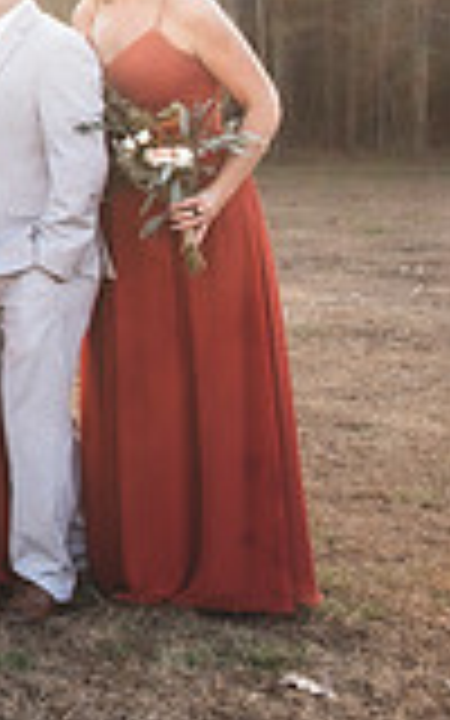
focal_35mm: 102
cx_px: -846
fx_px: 2001
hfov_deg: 10.0
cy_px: -16
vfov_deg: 19.7
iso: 500
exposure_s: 1/250
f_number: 6.3
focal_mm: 27
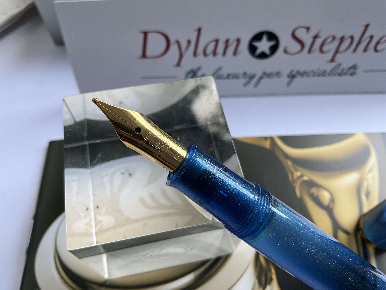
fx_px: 323
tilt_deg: -61.8
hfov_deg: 61.7
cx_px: 193
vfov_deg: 48.2
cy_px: 145
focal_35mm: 29
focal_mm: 3
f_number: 1.8
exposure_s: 1/122
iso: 64
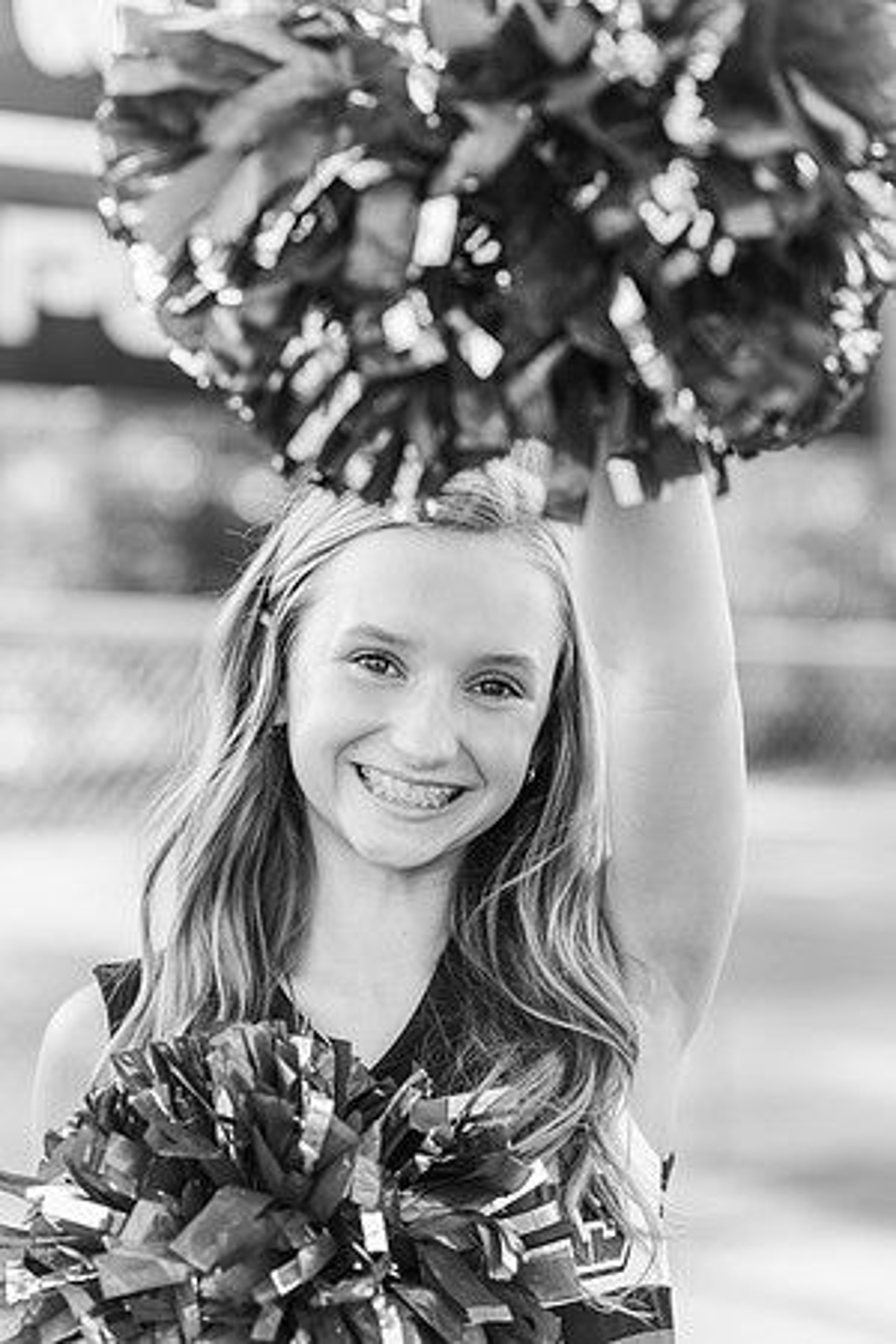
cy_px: 672
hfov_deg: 16.1
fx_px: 3173
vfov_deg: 23.9
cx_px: 448
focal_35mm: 85
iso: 200
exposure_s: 1/500
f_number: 2.8
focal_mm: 85
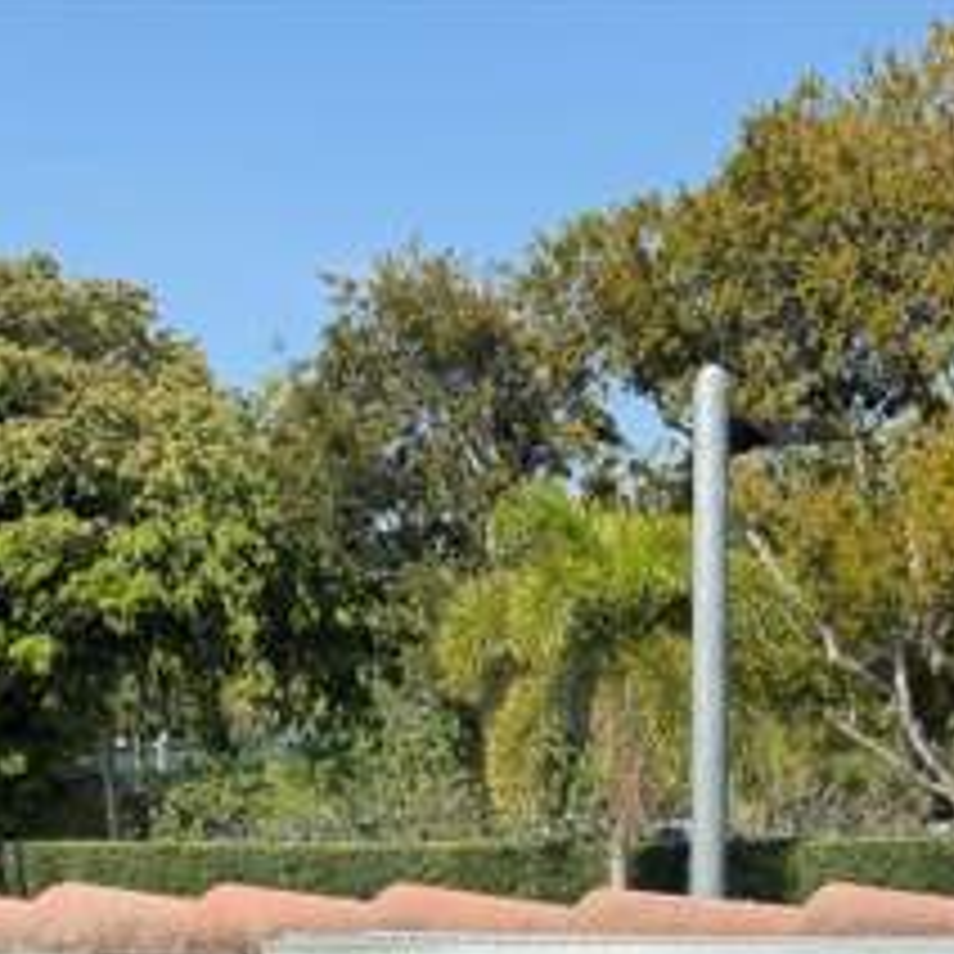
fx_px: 1996
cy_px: 1431
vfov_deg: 22.2
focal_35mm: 64
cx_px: 423
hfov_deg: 26.9
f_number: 1.78
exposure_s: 1/3953
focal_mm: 6.76
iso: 80
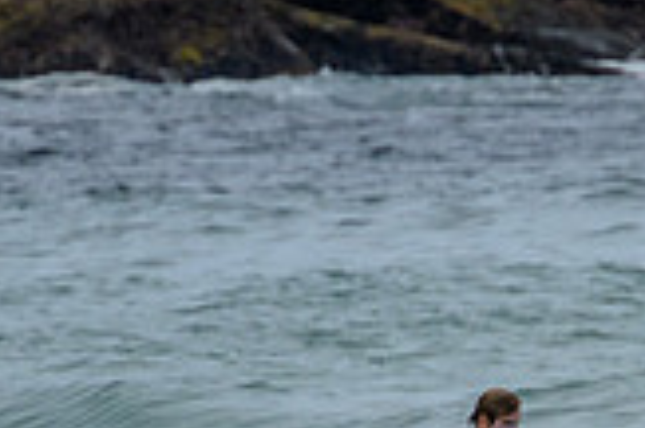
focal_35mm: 2854
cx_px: 538
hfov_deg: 0.7
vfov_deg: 0.5
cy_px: 596
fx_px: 51034
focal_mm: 800
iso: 720
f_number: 11
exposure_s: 1/2000
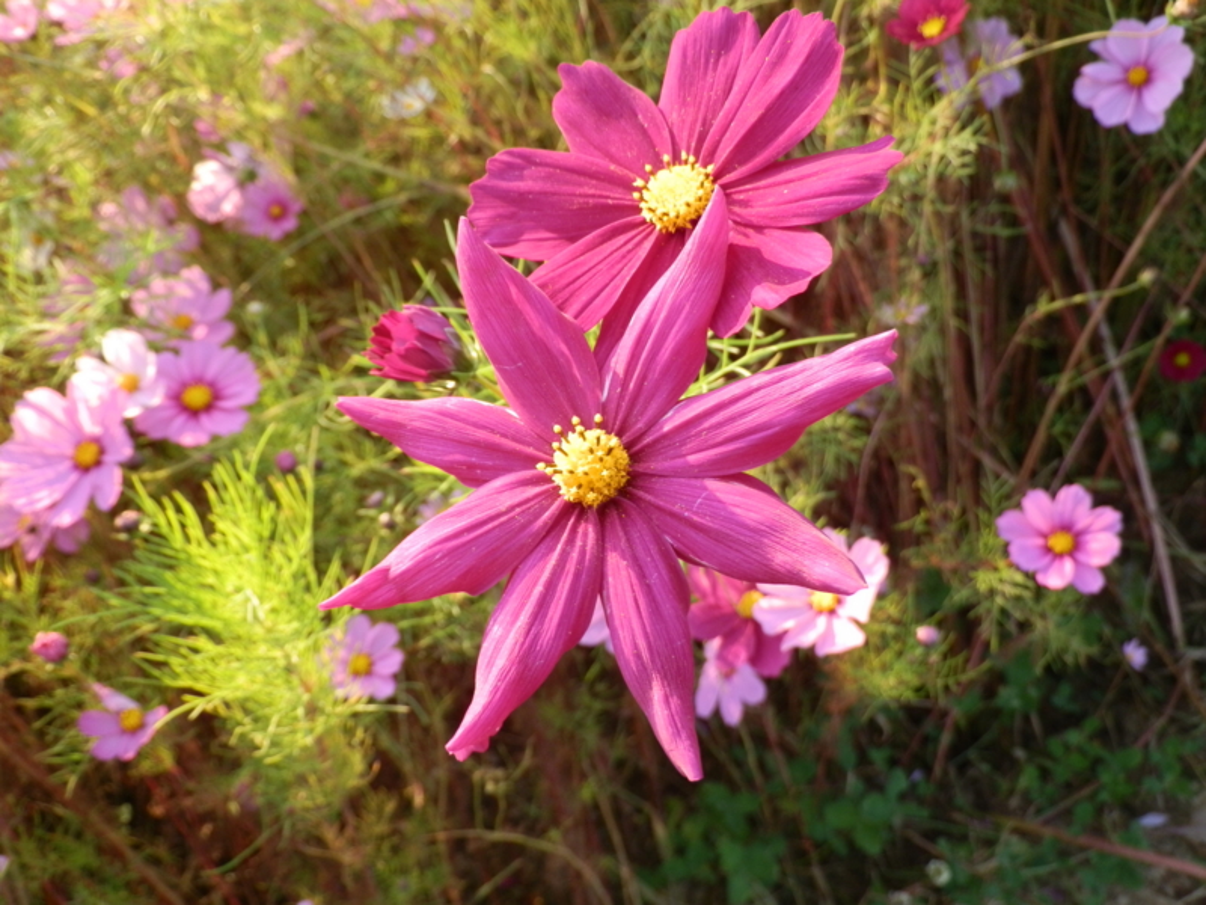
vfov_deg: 41.8
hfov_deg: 54.0
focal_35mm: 34
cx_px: 603
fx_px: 1185
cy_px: 452
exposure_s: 1/80
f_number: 3.5
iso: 80
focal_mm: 6.17
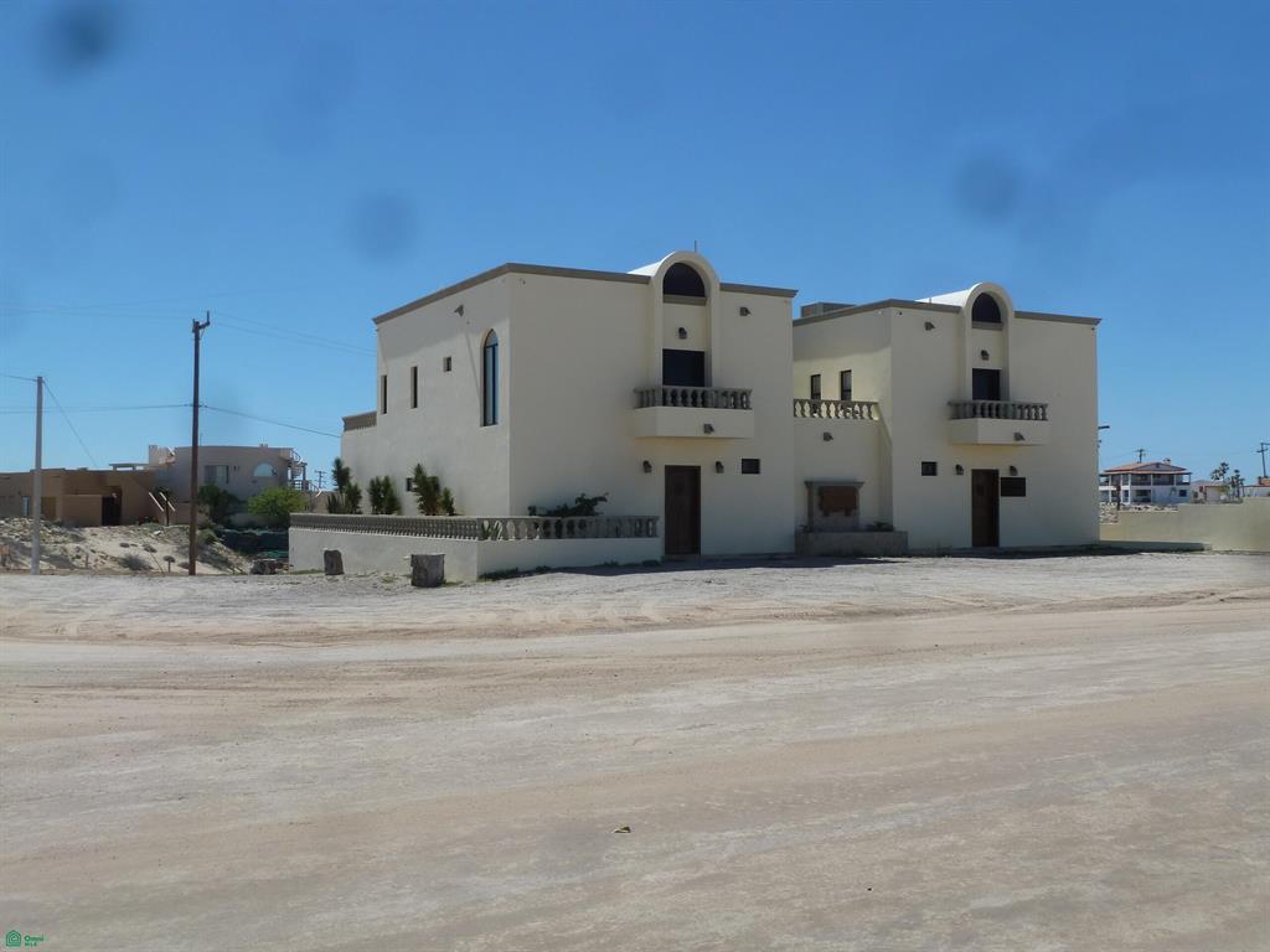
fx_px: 1284
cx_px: 635
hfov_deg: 52.6
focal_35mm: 35
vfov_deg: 40.7
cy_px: 476
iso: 80
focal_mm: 5.7
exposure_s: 1/640
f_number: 5.6
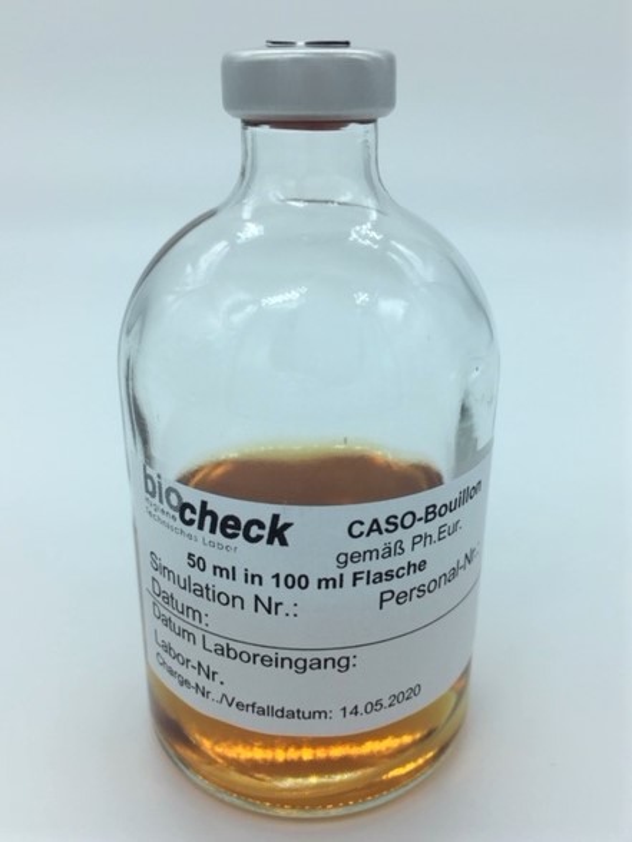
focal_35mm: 29
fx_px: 706
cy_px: 421
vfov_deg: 61.7
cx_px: 316
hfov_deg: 48.2
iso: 32
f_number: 2.2
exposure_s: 1/534
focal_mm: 4.15
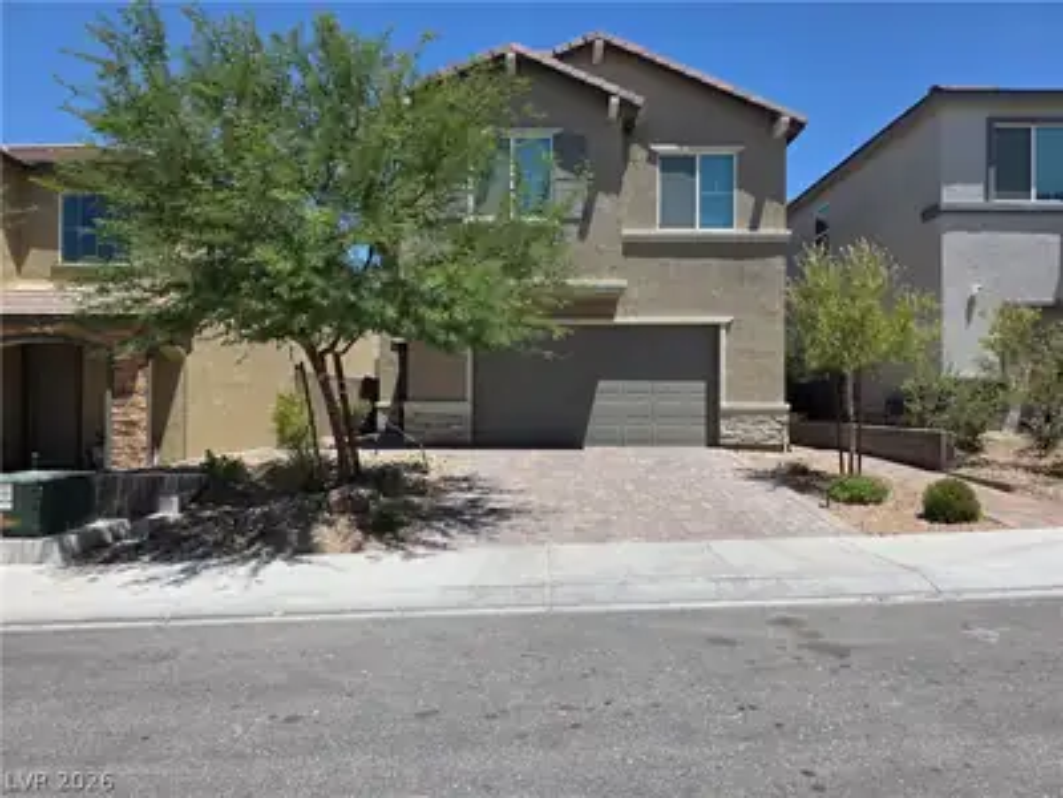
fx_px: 706
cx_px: 532
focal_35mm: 23
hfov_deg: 73.9
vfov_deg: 58.9
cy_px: 399
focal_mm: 6.3
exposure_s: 1/6355
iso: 80
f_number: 1.7
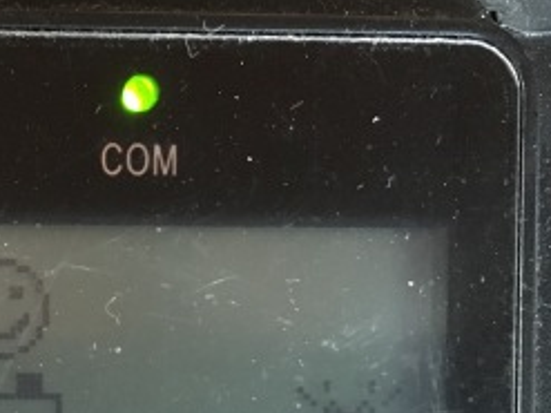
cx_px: -143
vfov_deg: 15.2
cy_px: 484
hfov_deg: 19.4
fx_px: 1496
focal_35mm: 94
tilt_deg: -74.6
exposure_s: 1/15
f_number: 2.2
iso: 400
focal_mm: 4.15
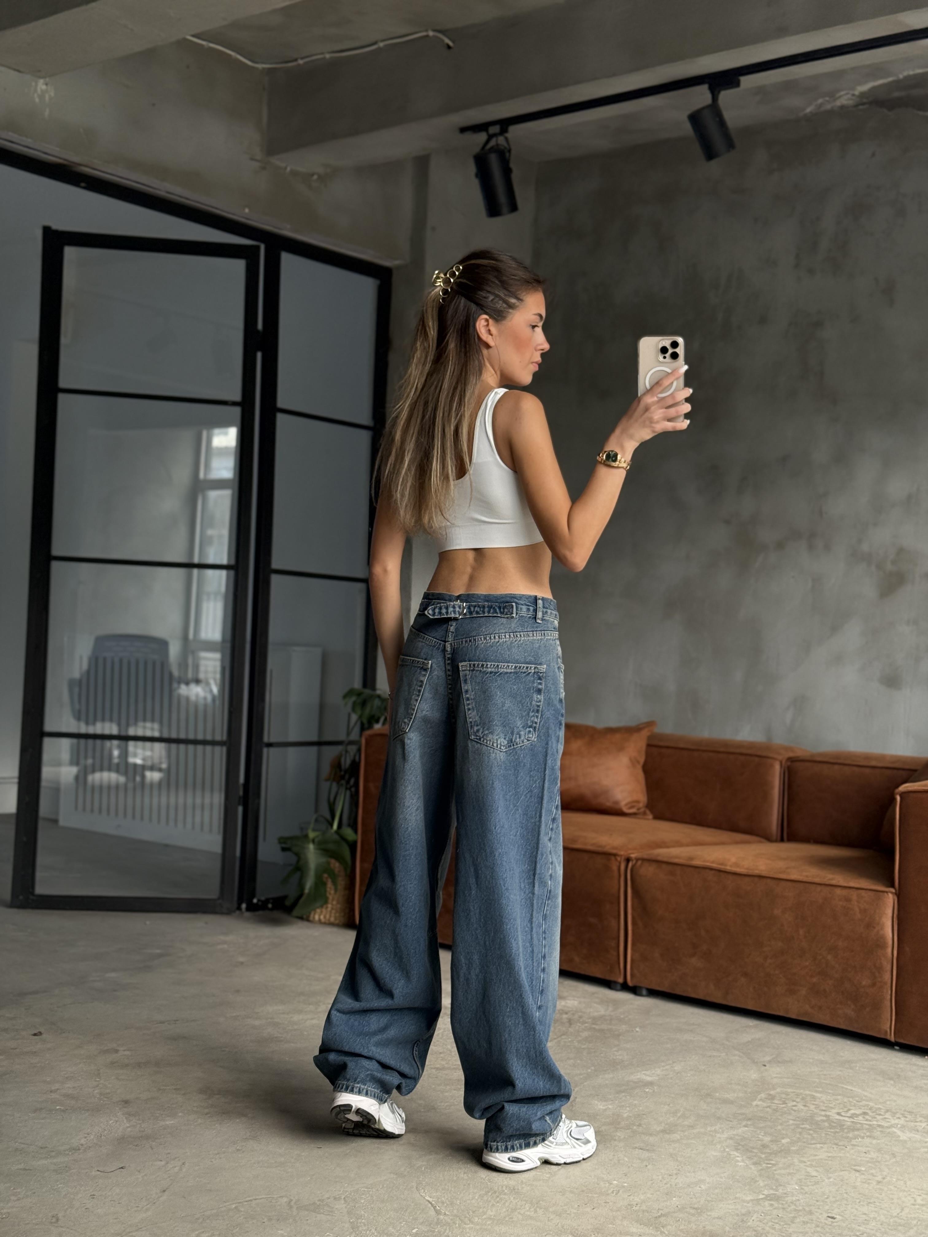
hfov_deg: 30.3
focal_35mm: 48
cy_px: 618
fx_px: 1716
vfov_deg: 39.7
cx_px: 464
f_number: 1.78
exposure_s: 1/88
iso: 160
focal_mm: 6.76
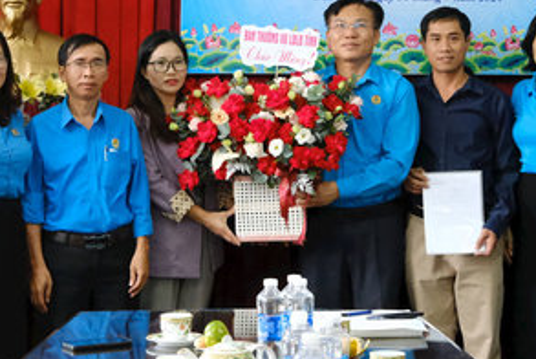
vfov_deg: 16.8
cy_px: 66
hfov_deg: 25.0
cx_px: 260
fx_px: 1207
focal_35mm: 81
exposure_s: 1/450
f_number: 5
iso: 12800
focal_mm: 29.2
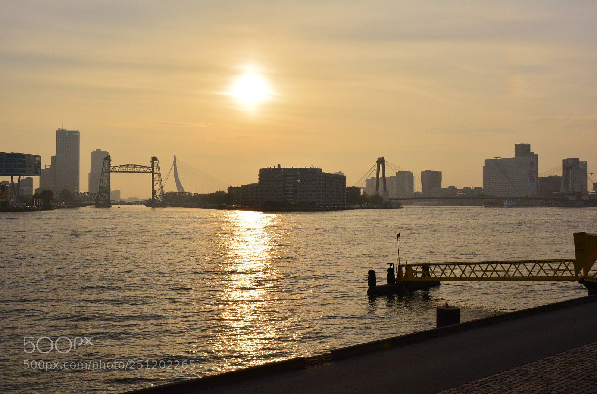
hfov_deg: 49.7
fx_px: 645
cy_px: 197
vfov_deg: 34.0
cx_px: 298
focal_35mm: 39
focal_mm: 26
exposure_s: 1/2000
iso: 640
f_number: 14
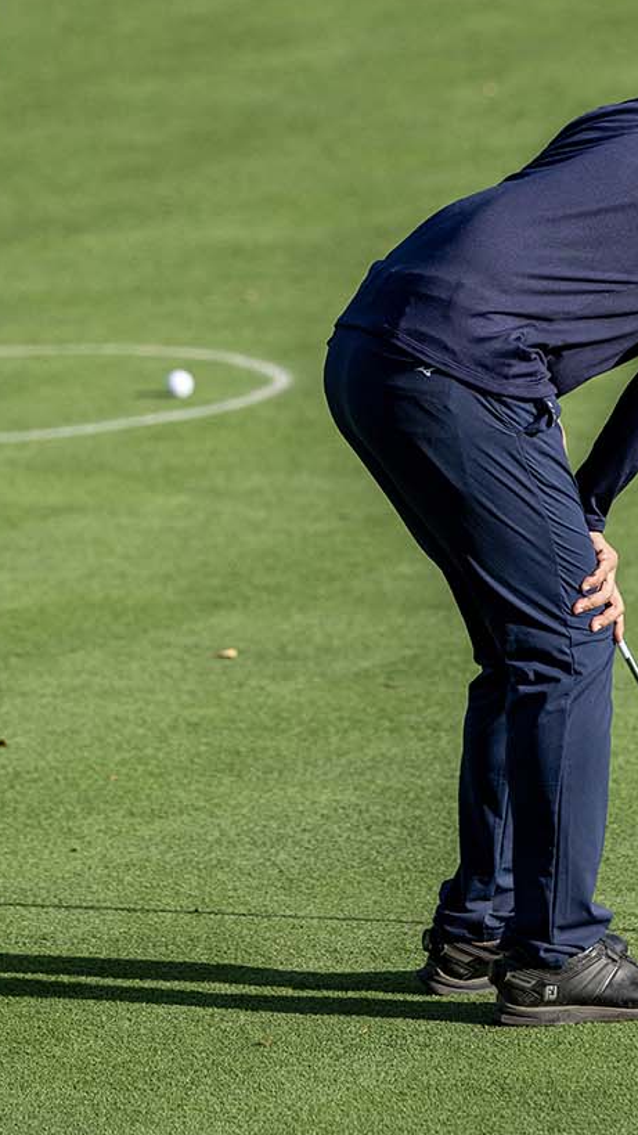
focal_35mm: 368
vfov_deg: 5.9
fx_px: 11072
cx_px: 361
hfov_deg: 3.3
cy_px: 271
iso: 720
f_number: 4
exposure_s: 1/5000
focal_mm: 200
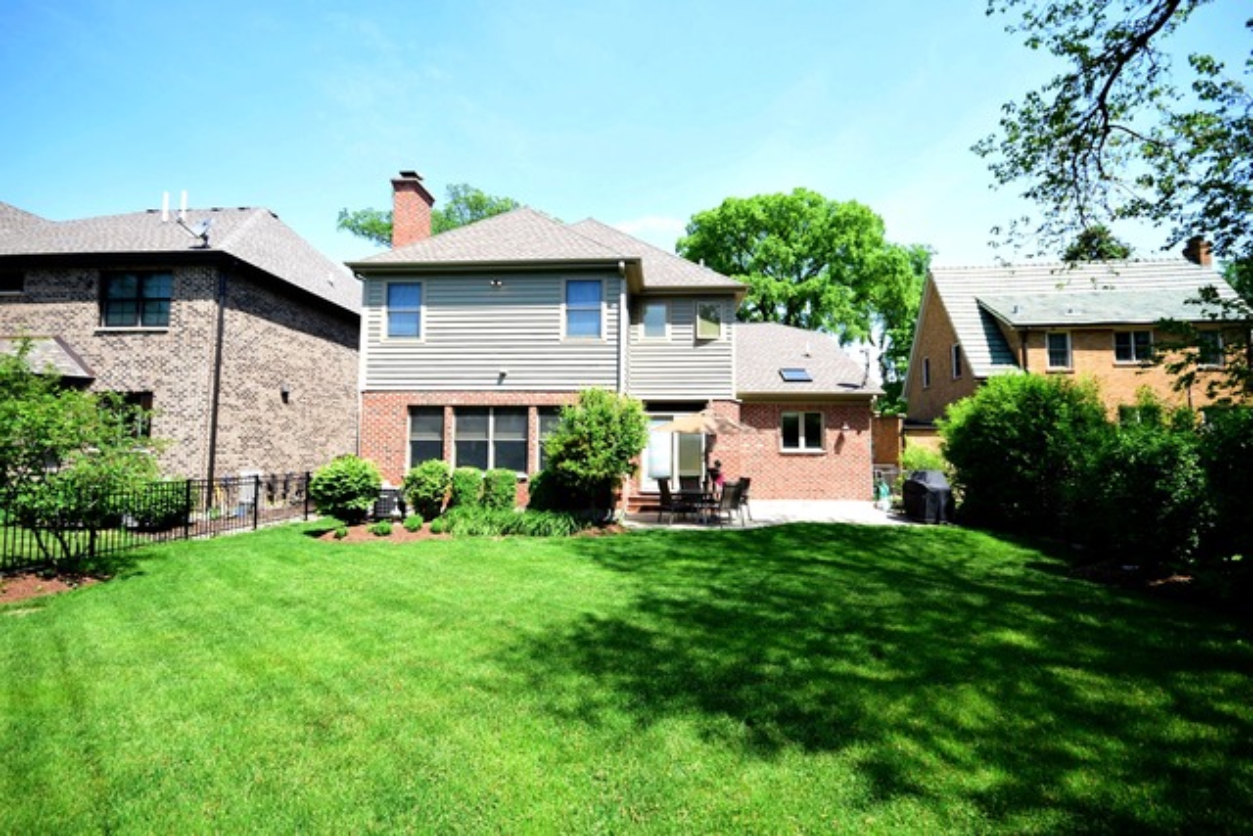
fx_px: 574
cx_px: 626
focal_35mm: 16
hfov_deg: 95.0
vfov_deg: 72.1
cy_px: 418
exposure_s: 1/200
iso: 160
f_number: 7.1
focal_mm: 11
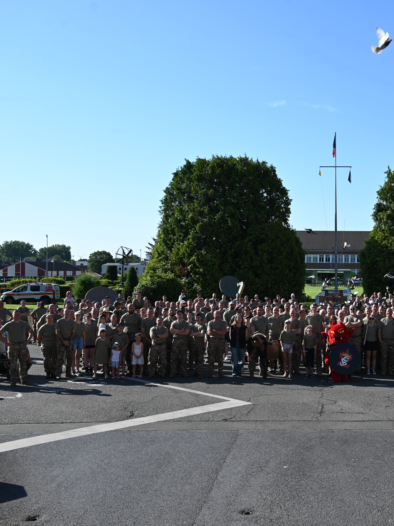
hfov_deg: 33.0
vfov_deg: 44.8
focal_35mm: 42
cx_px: 337
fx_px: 637
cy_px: 263
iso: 100
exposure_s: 1/320
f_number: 7.1
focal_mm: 29
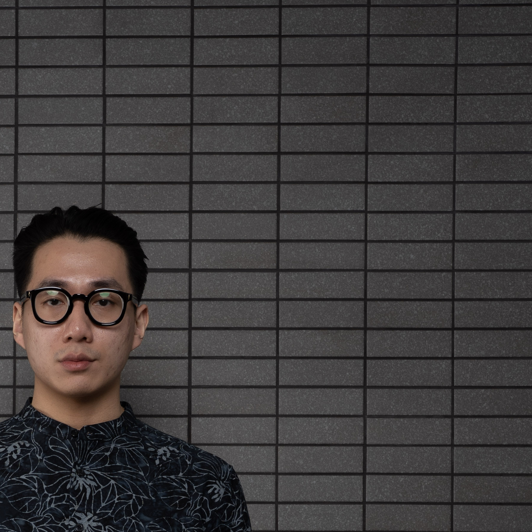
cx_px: 44
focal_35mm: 98
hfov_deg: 17.4
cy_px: 797
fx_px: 1706
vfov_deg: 16.2
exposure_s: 1/125
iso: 160
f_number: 8
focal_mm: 34.4
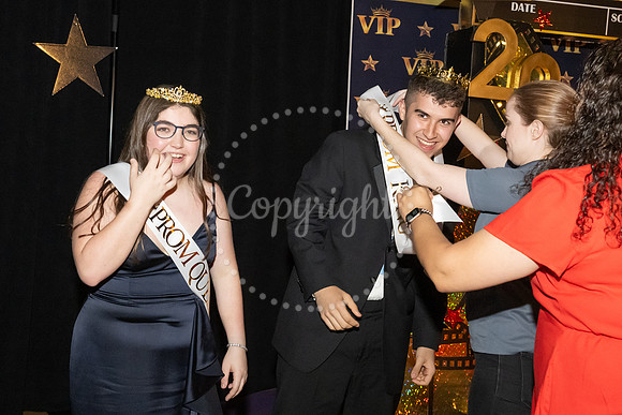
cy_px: 175
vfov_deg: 32.3
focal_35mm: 41
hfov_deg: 47.0
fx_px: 715
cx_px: 311
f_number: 5.6
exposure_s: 1/125
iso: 6400
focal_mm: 28
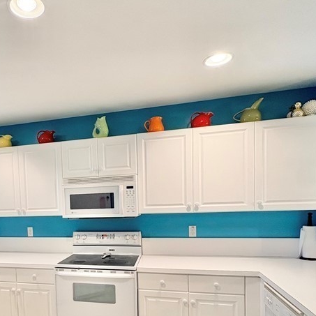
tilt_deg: -3.3
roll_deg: +2.1
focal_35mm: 28
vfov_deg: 55.7
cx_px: 79
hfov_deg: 54.6
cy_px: 218
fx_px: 289
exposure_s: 1/60
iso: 160
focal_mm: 2.22
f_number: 2.2
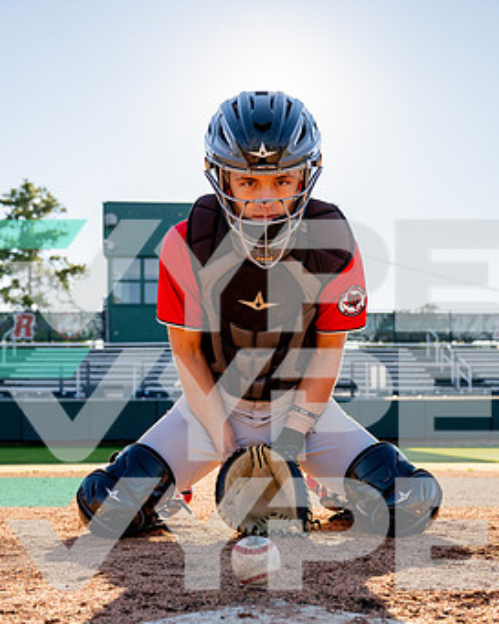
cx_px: 250
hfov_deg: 32.1
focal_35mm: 47
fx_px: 867
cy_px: 406
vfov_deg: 39.2
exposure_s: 1/1000
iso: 100
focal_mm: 38
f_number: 4.5
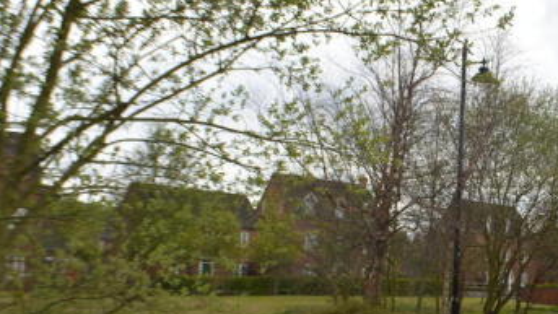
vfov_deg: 20.0
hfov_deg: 32.6
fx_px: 888
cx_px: 532
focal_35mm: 60
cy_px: 223
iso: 100
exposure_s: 1/200
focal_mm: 20
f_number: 6.3
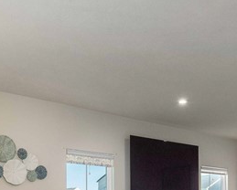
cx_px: 105
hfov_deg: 34.1
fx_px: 386
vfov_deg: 25.5
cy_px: 212
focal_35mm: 55
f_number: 9
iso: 80
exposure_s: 1/60
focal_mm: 14
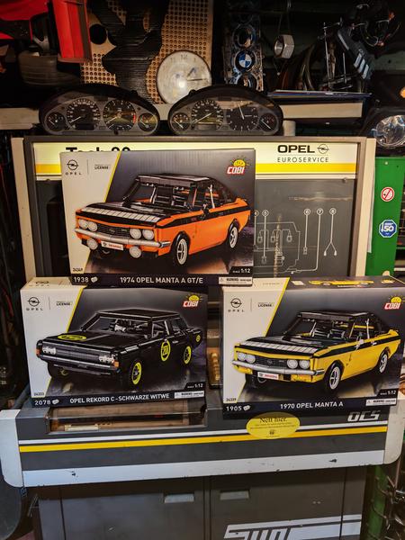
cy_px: 270
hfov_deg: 56.8
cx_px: 202
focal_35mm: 24
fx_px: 374
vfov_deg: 71.6
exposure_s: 1/100
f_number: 2
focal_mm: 6.83
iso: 200
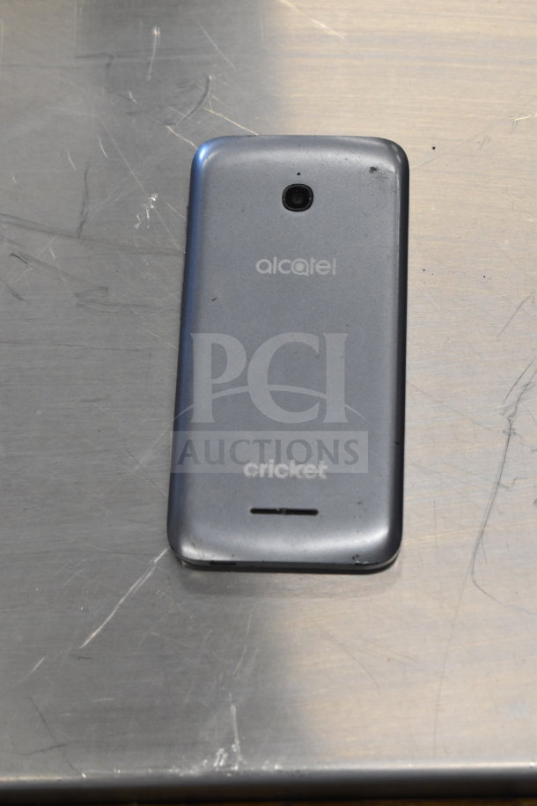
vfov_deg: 24.6
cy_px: 403
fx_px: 1846
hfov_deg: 16.6
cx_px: 268
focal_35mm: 82
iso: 2000
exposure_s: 1/100
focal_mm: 55
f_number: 5.6
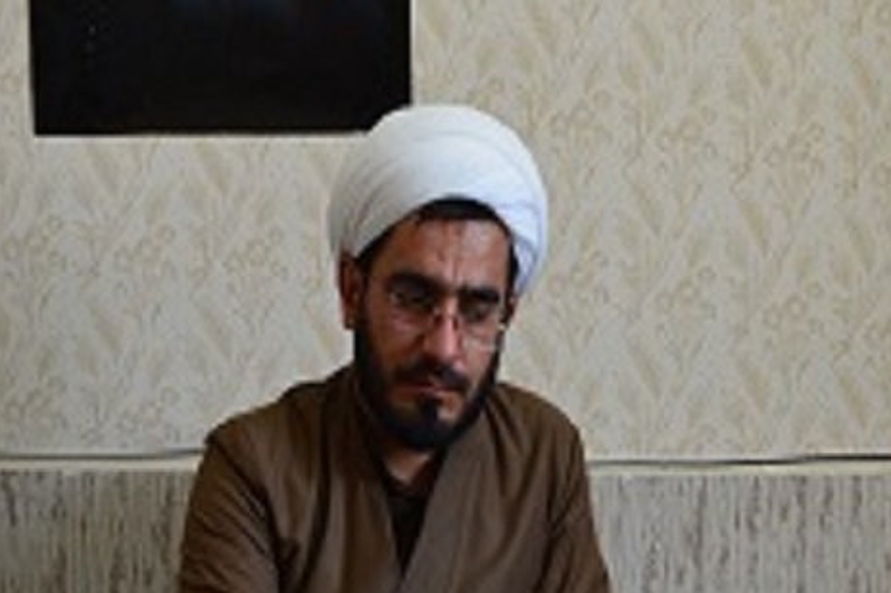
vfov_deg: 14.1
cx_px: 570
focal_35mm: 97
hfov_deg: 21.0
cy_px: 434
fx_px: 2400
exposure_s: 1/15
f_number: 6.3
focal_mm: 40
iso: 500
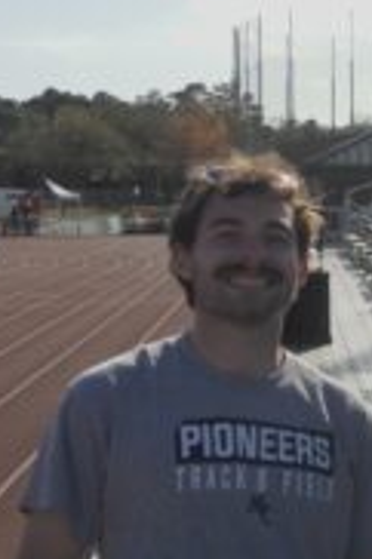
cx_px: 498
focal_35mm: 92
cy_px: 253
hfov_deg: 14.2
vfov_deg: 22.2
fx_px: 1429
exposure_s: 1/800
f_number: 4.3
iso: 80
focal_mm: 8.2
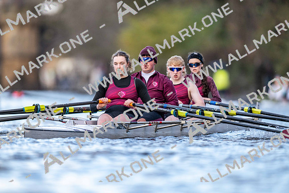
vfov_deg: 2.3
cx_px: 144
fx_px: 4818
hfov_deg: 3.4
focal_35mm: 600
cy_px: 96
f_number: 4
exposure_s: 1/2500
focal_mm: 600
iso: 2000
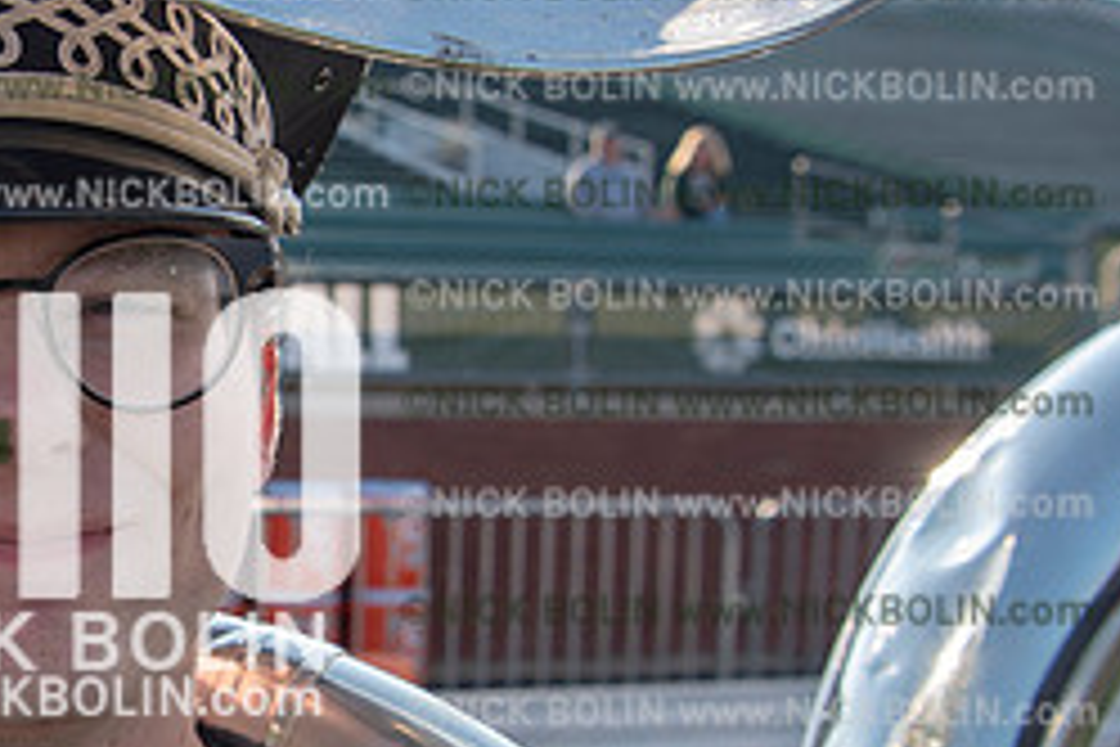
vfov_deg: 24.1
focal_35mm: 56
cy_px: 506
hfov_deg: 33.1
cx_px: 40
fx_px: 1742
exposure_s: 1/320
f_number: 5.6
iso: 100
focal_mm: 24
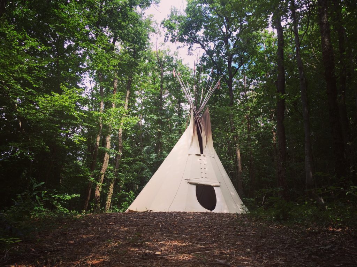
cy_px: 134
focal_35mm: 29
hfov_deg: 61.7
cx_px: 178
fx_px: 299
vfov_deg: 48.2
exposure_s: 1/370
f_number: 2.2
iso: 32
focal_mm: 4.15
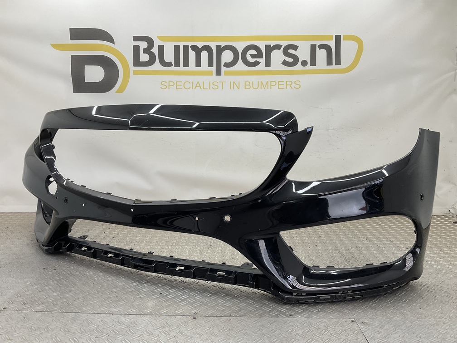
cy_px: 172
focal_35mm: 29
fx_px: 383
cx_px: 228
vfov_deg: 48.2
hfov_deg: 61.7
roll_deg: -1.4
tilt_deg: -7.0
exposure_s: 1/120
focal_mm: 3
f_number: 1.8
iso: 25
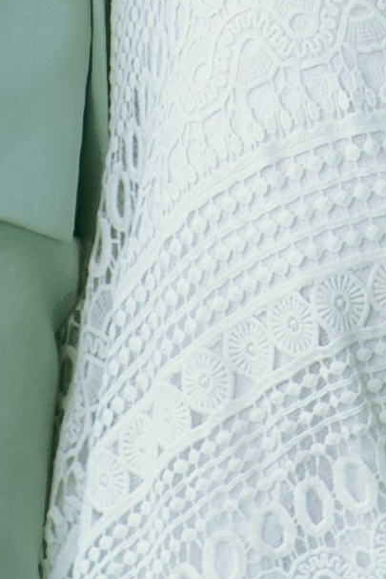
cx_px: 34
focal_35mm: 342
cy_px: -310
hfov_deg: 4.0
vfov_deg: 6.0
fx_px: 5497
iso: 500
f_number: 3.2
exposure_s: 1/640
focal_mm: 50
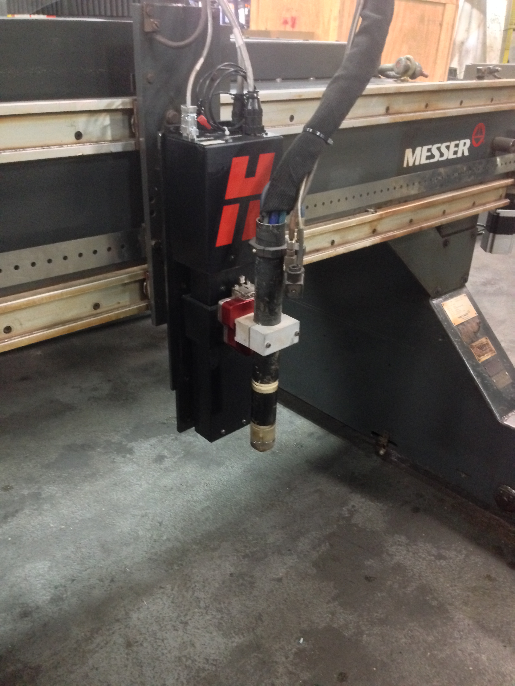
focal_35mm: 33
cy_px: 343
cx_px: 258
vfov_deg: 55.4
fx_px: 655
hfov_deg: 42.9
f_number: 2.4
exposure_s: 1/15
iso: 640
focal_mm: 4.12
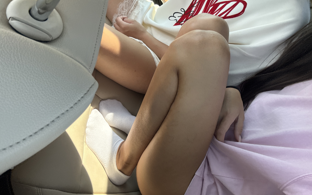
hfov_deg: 72.5
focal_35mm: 25
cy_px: 91
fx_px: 213
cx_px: 156
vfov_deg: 49.2
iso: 80
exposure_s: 1/123
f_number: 1.9
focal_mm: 2.69
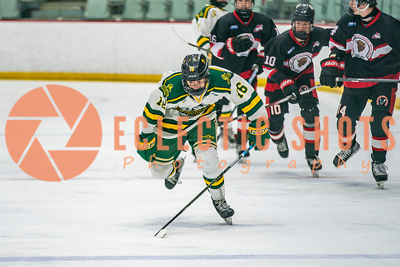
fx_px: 3320
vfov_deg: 4.6
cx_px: 141
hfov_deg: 6.9
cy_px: 151
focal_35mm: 299
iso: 640
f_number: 2.8
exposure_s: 1/640
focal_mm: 190
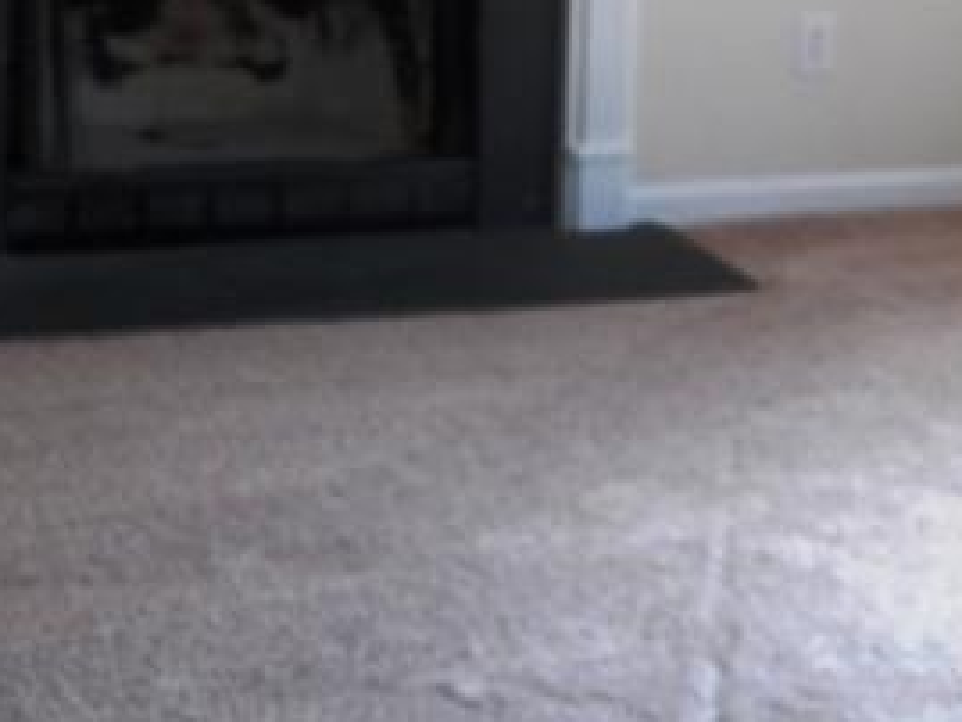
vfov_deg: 12.4
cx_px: 494
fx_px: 3309
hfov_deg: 16.5
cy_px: 154
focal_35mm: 119
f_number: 3.2
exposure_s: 1/50
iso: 125
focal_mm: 8.9
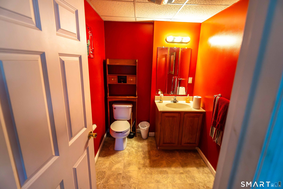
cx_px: 142
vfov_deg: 73.8
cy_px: 94
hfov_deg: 96.7
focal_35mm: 16
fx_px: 126
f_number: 3.2
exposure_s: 1/200
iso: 4000
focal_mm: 16
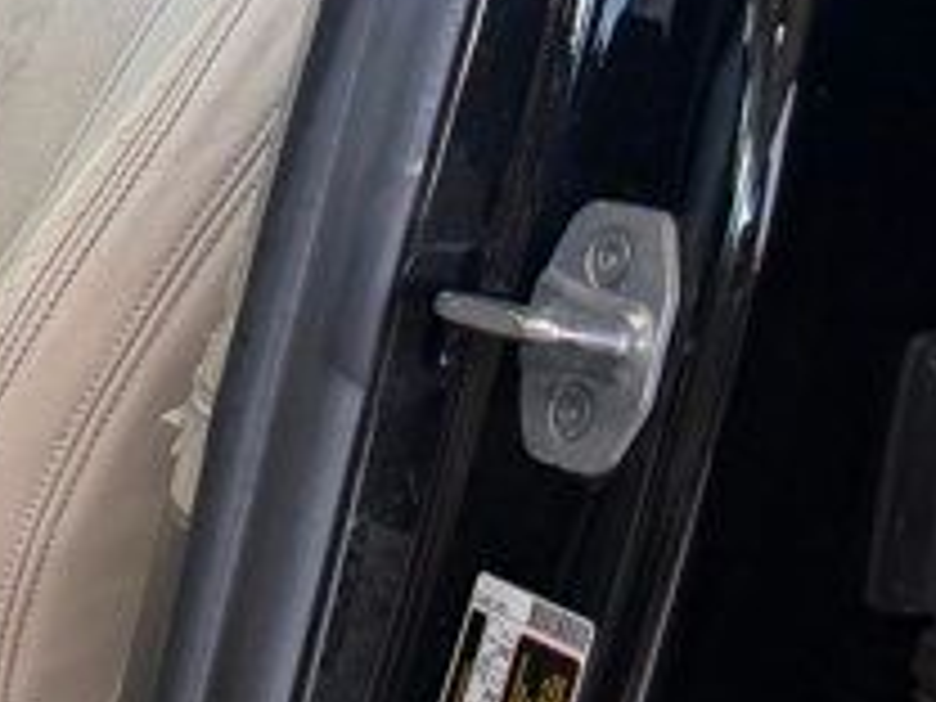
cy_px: 288
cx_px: -1076
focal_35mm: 118
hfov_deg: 13.6
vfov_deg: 12.6
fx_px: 3191
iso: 100
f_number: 1.78
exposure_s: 1/120
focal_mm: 6.76
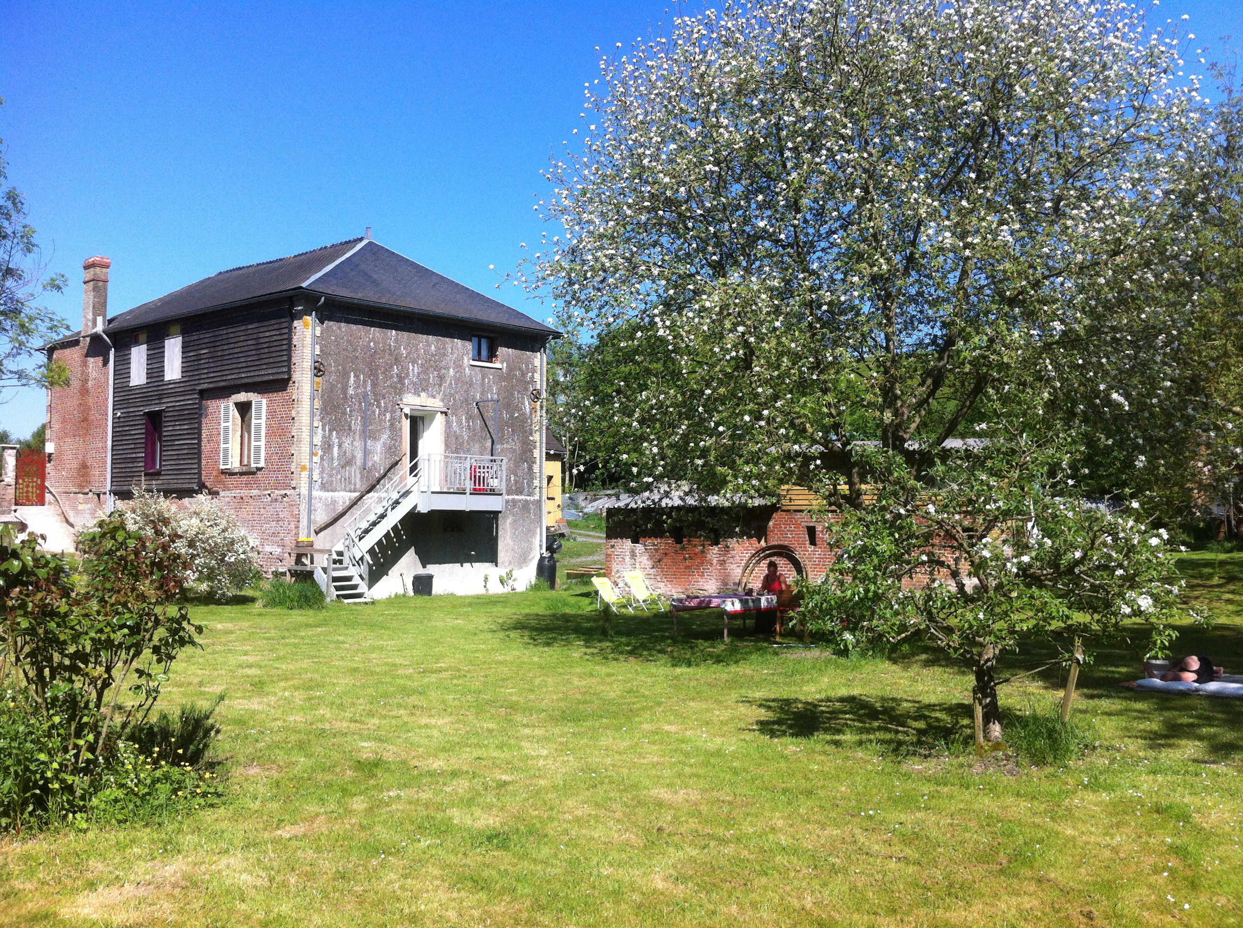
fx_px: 1255
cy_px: 464
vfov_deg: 40.6
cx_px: 622
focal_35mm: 35
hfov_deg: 52.7
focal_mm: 3.85
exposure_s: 1/1207
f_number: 2.8
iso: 80
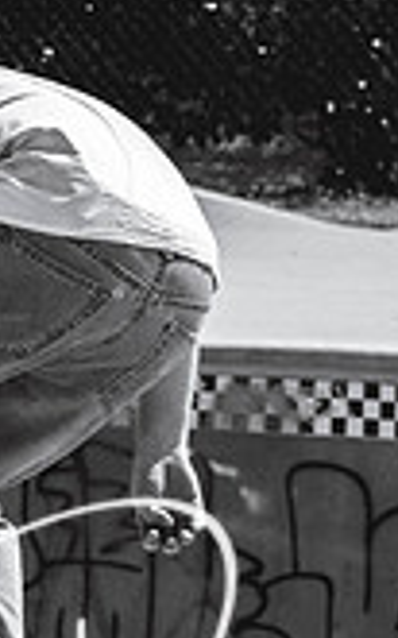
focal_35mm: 441
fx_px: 7660
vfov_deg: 4.8
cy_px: 350
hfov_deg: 3.0
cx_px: -313
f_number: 8
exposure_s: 1/1000
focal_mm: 82
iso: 200
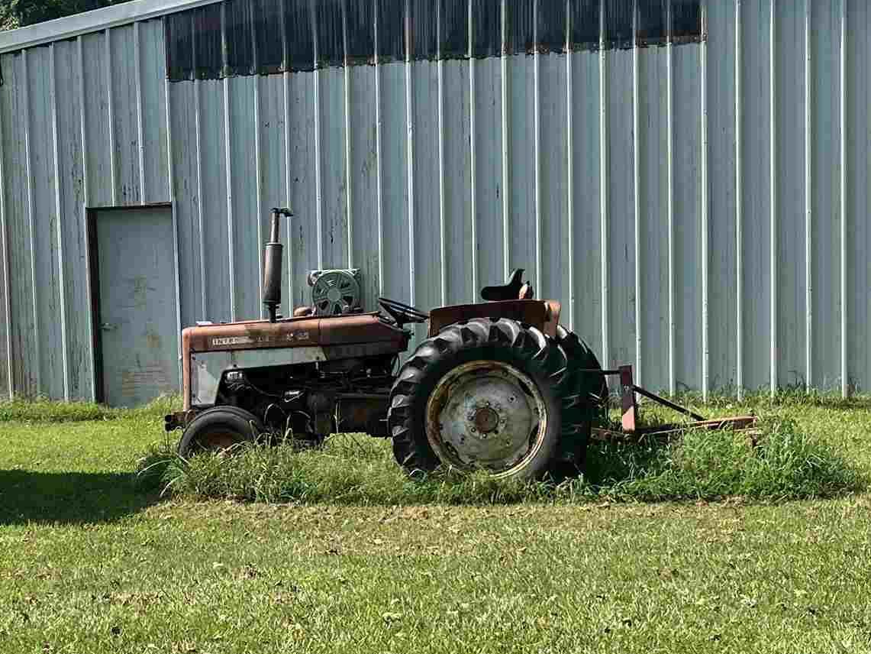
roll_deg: +3.5
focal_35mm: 70
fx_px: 1762
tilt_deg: -4.1
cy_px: 458
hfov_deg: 27.4
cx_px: 220
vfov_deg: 20.9
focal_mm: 5.1
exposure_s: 1/1890
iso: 50
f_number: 1.6
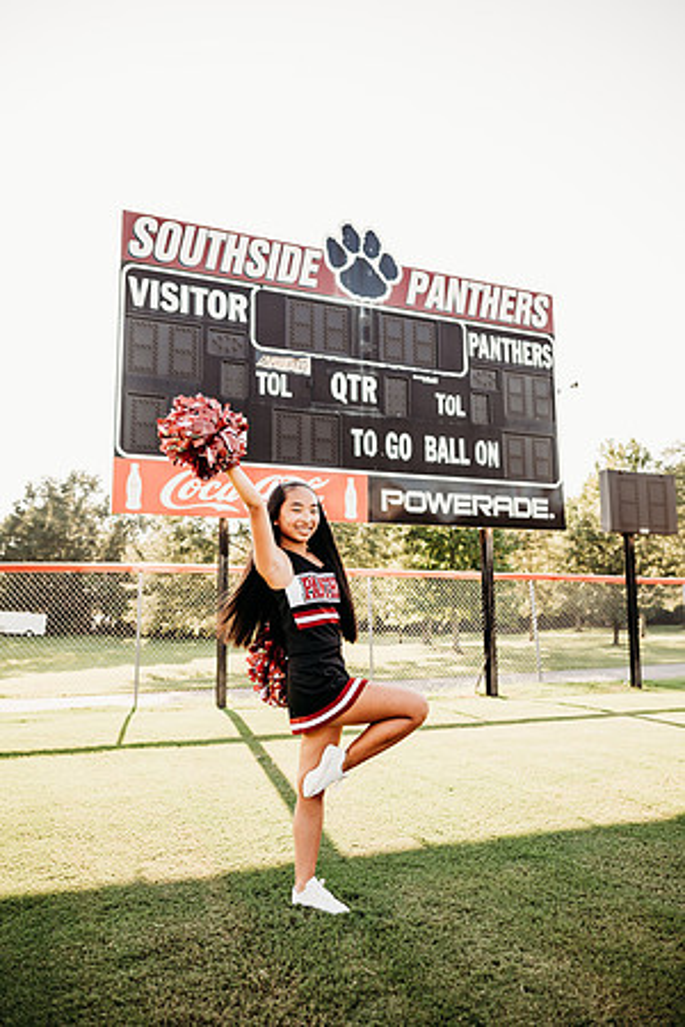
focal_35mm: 24
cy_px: 514
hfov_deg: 53.1
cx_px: 342
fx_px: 685
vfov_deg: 73.7
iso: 200
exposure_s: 1/800
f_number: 2.8
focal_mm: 24
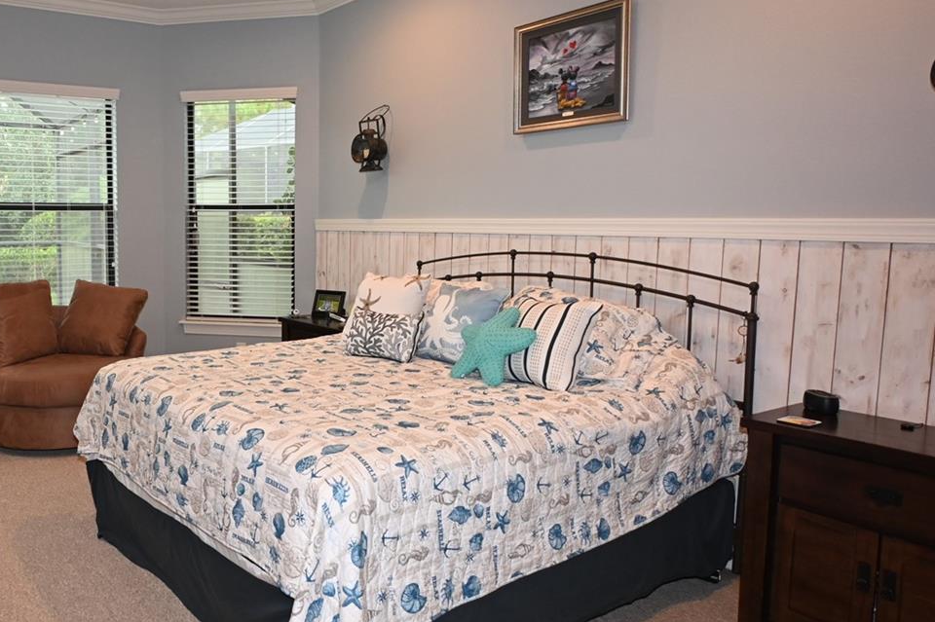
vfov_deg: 43.5
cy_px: 285
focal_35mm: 30
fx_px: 779
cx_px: 265
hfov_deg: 59.5
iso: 560
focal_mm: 12
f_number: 4
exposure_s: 1/60
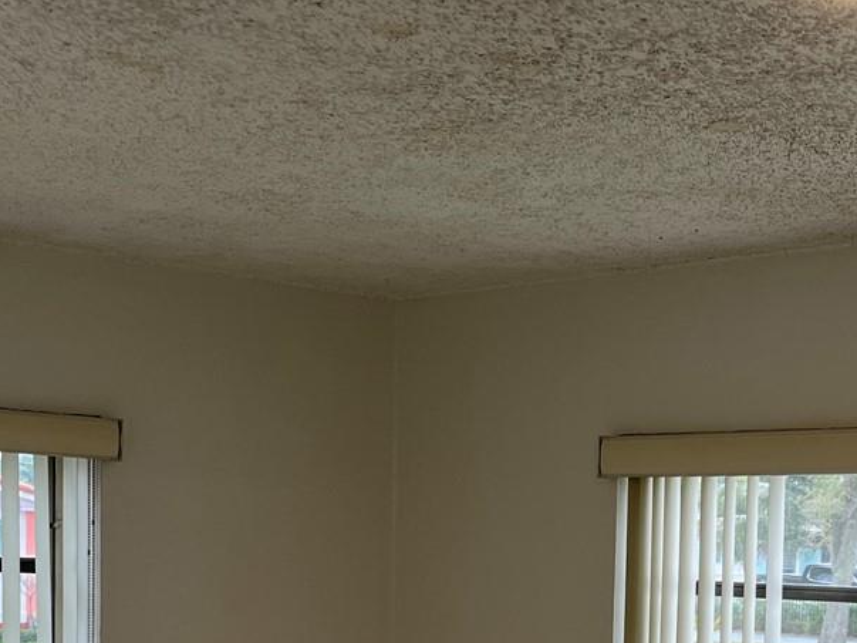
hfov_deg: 27.9
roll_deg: -0.6
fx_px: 1708
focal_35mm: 69
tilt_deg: -3.0
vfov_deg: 20.5
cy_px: 667
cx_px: 588
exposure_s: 1/120
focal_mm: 5.1
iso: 50
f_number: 1.6
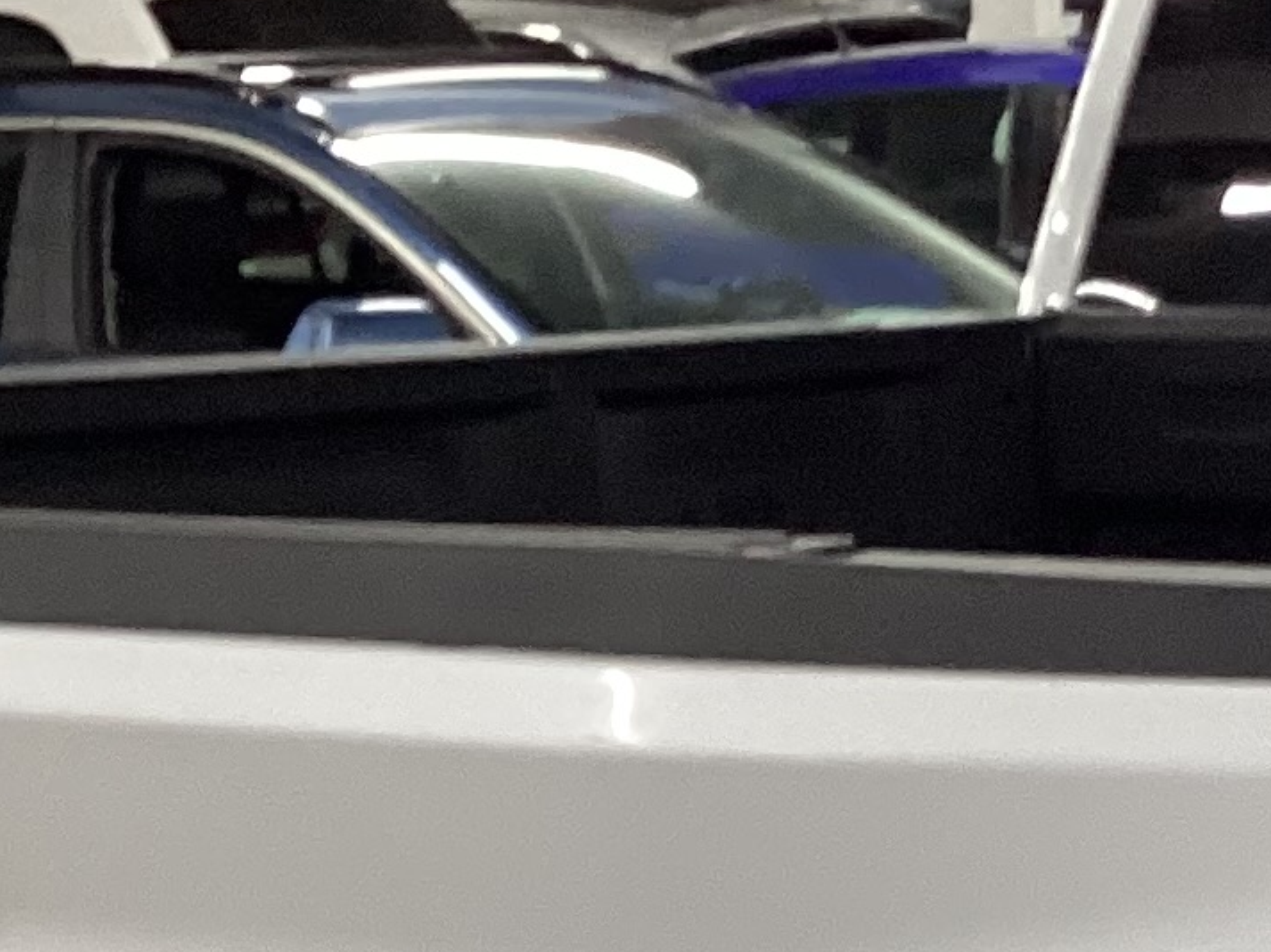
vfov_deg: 10.2
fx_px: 5211
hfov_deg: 13.8
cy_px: 1321
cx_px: 1180
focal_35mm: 142
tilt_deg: -15.5
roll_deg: +1.3
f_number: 2.4
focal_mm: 3.3
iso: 200
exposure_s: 1/50
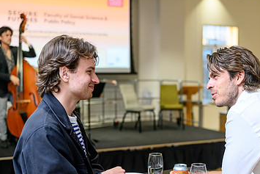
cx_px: 176
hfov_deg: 31.6
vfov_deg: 21.6
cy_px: 99
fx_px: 455
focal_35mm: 63
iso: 400
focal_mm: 38
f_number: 2
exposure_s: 1/200
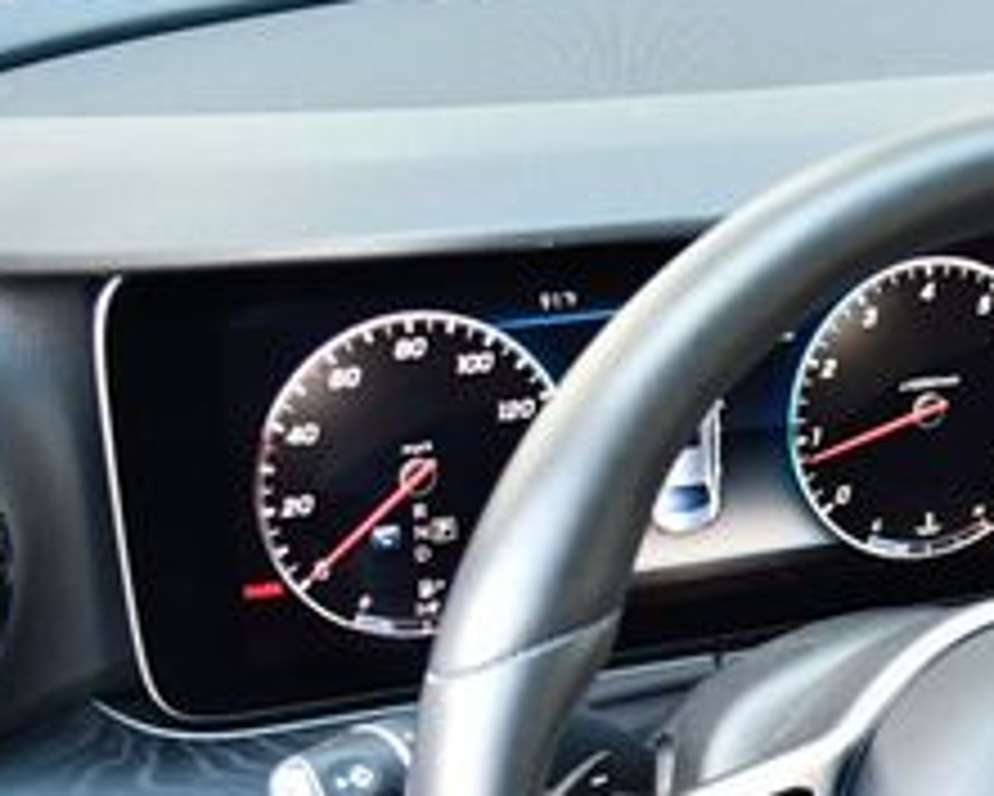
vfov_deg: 13.9
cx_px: 1165
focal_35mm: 109
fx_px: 3208
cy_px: 863
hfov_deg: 16.9
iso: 1100
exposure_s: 1/125
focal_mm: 20
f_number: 3.8
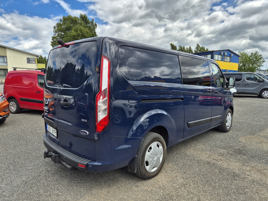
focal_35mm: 23
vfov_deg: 58.9
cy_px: 100
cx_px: 134
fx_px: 178
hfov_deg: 73.9
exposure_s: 1/1528
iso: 25
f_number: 1.8
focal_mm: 5.4
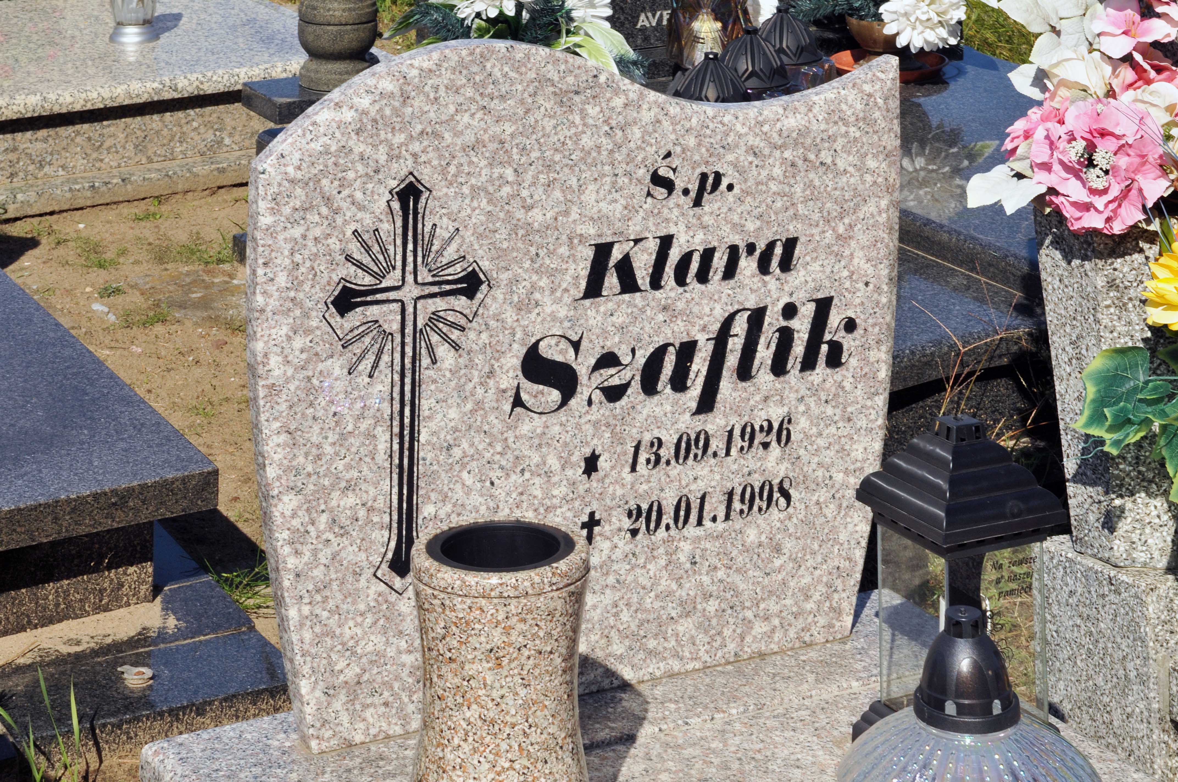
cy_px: 391
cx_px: 589
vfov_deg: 17.4
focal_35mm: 78
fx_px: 2549
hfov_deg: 26.0
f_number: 14
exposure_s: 1/250
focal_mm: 52
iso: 320
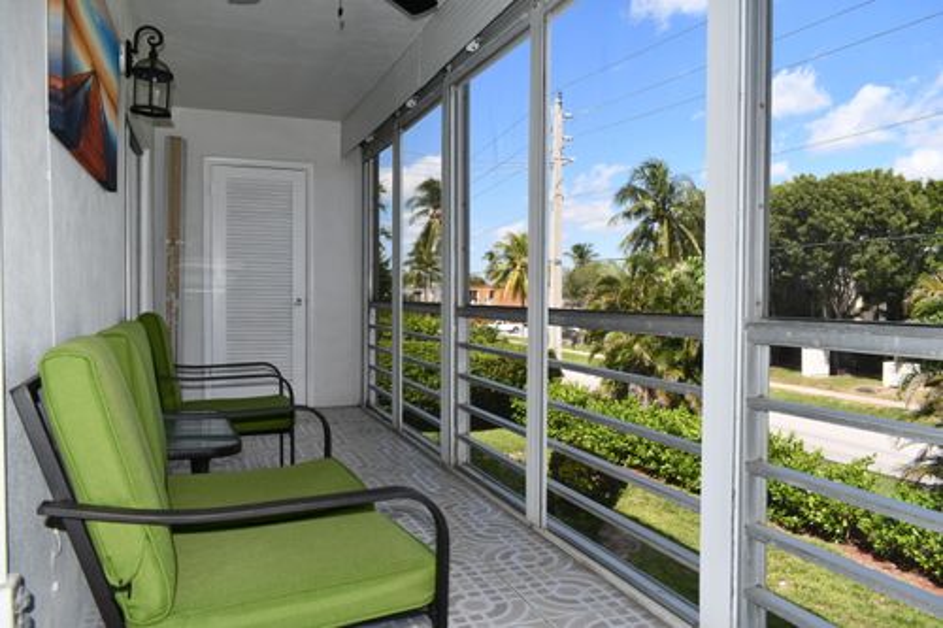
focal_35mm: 27
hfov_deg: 67.4
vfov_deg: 47.9
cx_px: 472
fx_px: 707
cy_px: 314
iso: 100
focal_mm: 18
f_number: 6.3
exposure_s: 1/250
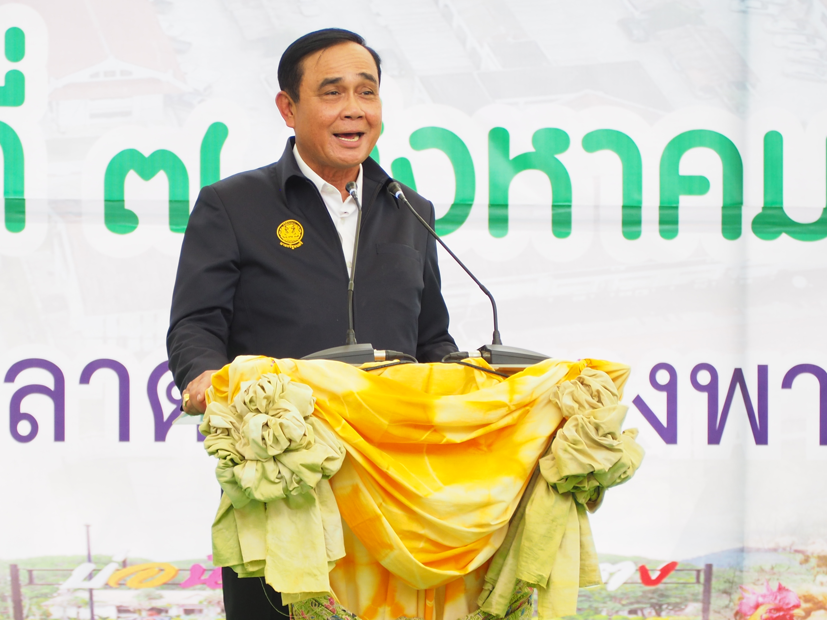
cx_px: 414
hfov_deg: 6.8
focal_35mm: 290
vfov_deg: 5.1
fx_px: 6928
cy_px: 310
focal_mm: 145
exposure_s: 1/125
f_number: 5.6
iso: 320
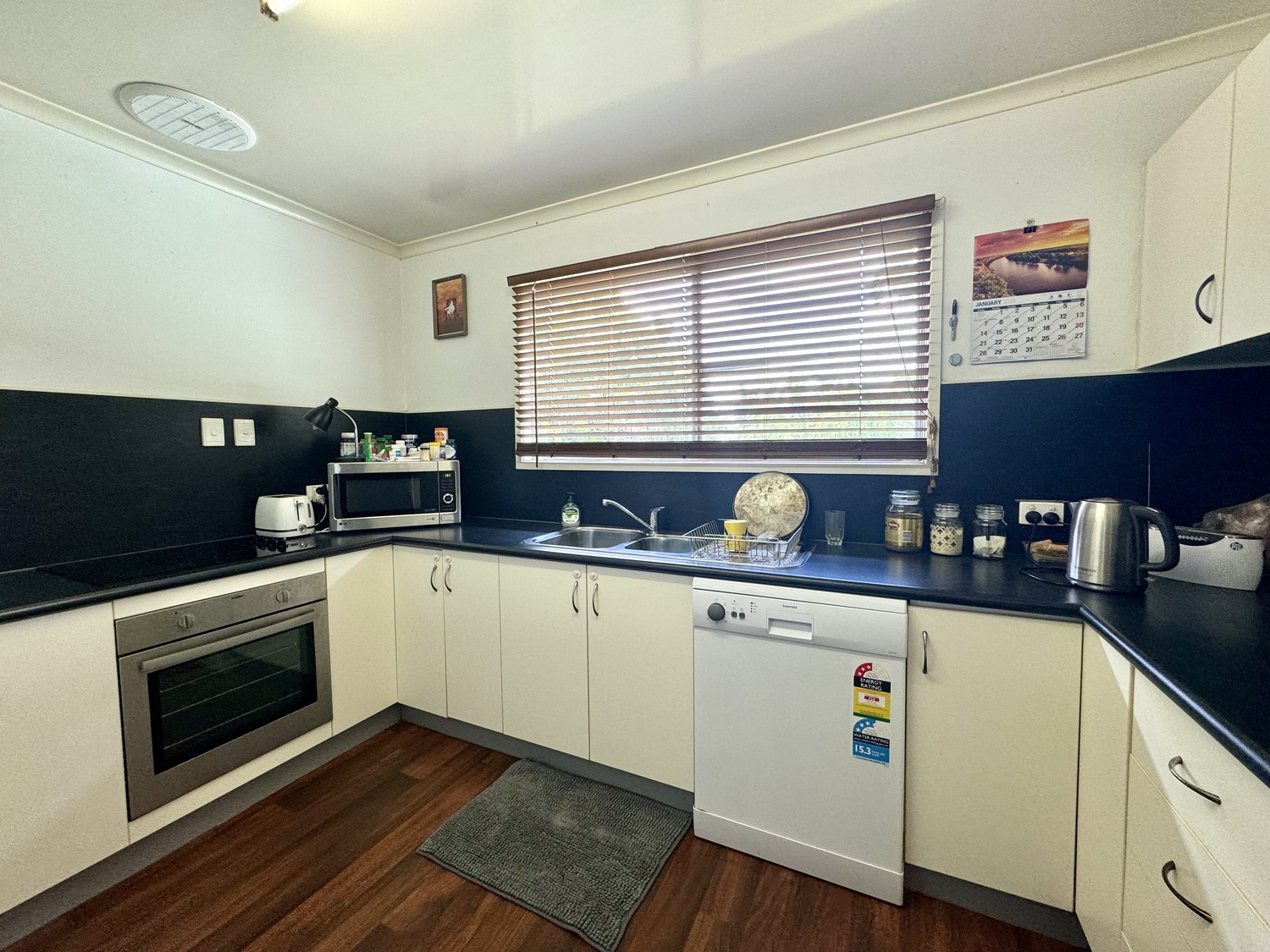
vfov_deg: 85.7
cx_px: 635
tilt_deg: -2.9
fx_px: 514
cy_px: 476
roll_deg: +0.9
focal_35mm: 14
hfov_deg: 102.1
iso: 125
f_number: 2.2
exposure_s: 1/100
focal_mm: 2.22
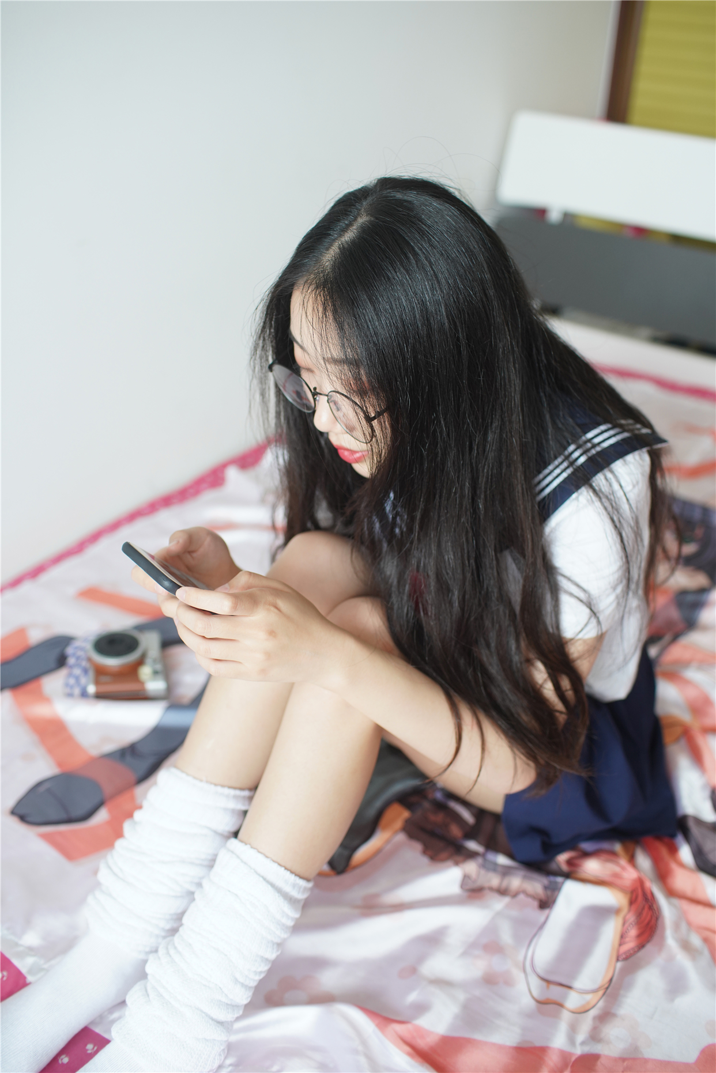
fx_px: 1044
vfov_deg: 54.4
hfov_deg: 37.9
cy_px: 536
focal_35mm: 35
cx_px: 358
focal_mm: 35
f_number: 2.5
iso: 500
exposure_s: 1/125
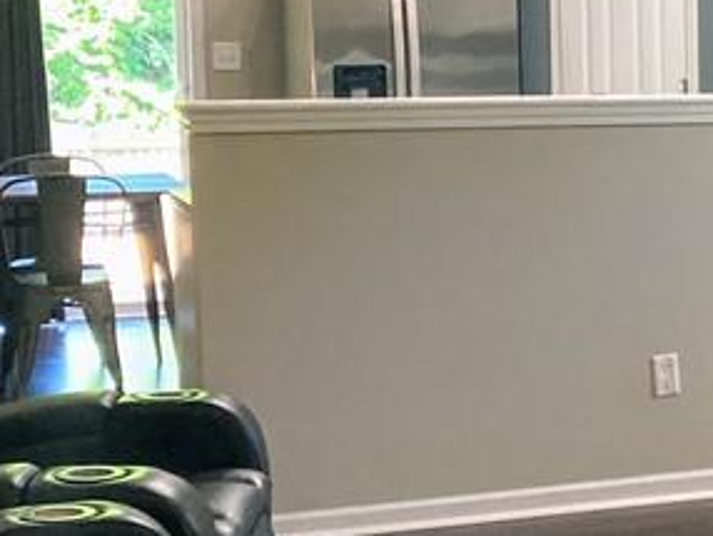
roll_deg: -0.8
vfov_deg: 14.8
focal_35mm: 100
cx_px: 871
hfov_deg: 18.5
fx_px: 2061
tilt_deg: -5.2
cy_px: 288
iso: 160
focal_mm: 3.99
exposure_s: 1/60
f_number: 1.8
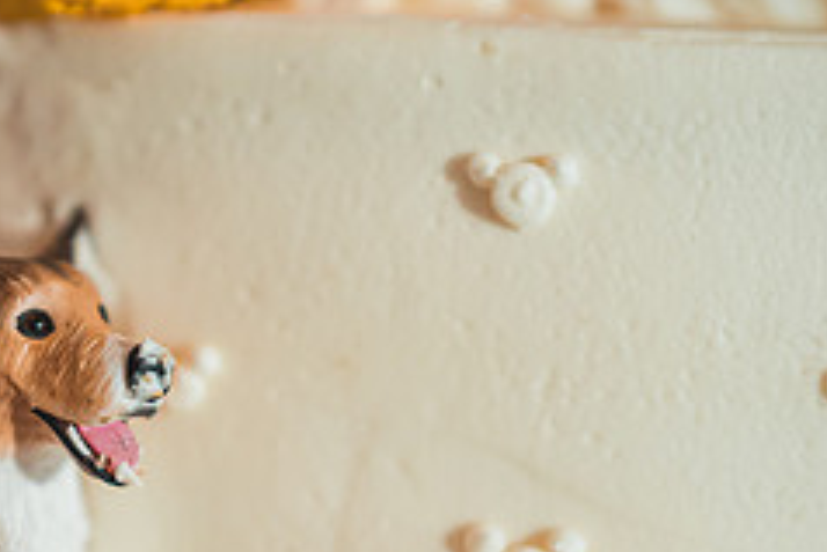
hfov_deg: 16.7
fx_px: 2804
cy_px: 408
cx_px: 202
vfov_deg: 11.2
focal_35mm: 122
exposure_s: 1/800
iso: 1250
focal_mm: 50
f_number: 1.4
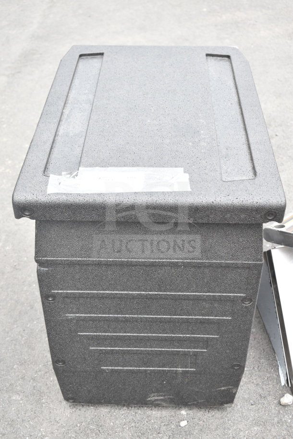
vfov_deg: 42.3
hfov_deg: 28.9
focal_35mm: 46
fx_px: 568
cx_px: 146
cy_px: 220
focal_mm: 31
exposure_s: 1/80
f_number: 4.5
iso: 200
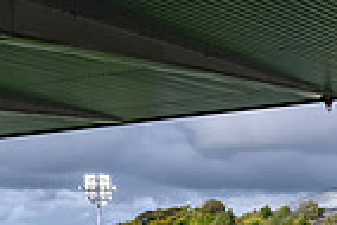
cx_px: 394
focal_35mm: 98
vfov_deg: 12.6
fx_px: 918
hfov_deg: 19.7
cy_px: 423
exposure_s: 1/2500
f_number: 4.5
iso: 500
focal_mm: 24
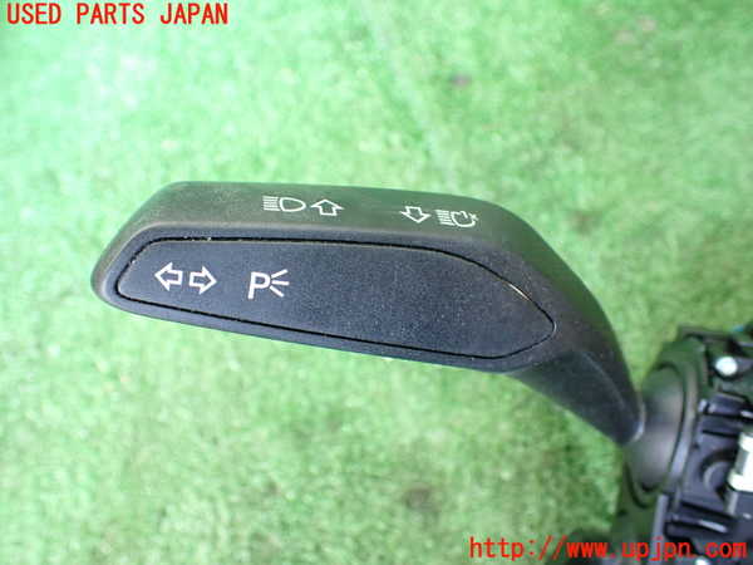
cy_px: 282
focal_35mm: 30
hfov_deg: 60.0
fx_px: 653
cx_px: 376
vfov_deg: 46.8
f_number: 2.3
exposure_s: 1/40
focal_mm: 5.4
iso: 800
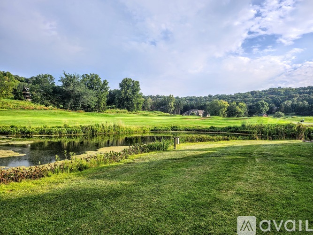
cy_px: 118
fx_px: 217
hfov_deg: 71.6
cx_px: 156
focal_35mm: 24
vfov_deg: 56.8
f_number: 1.8
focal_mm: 5
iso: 50
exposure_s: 1/2054
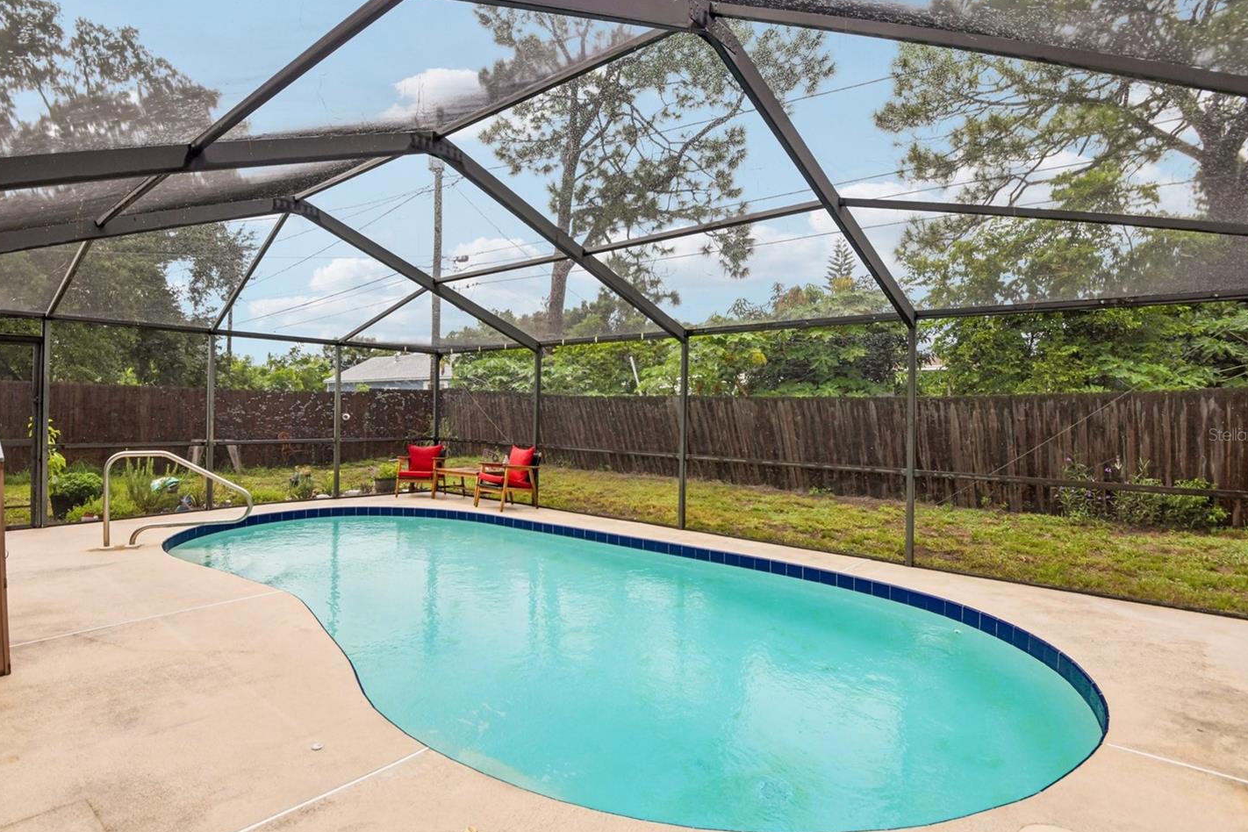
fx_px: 624
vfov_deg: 67.4
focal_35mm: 18
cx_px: 585
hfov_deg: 89.9
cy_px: 434
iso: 400
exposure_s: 1/500
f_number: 8
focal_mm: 16
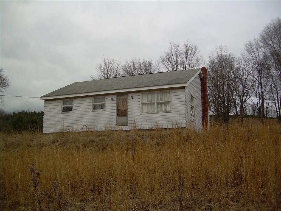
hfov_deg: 49.0
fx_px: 308
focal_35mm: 38
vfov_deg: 37.7
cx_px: 140
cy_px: 106
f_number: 2.8
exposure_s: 1/229
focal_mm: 6.3
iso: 50
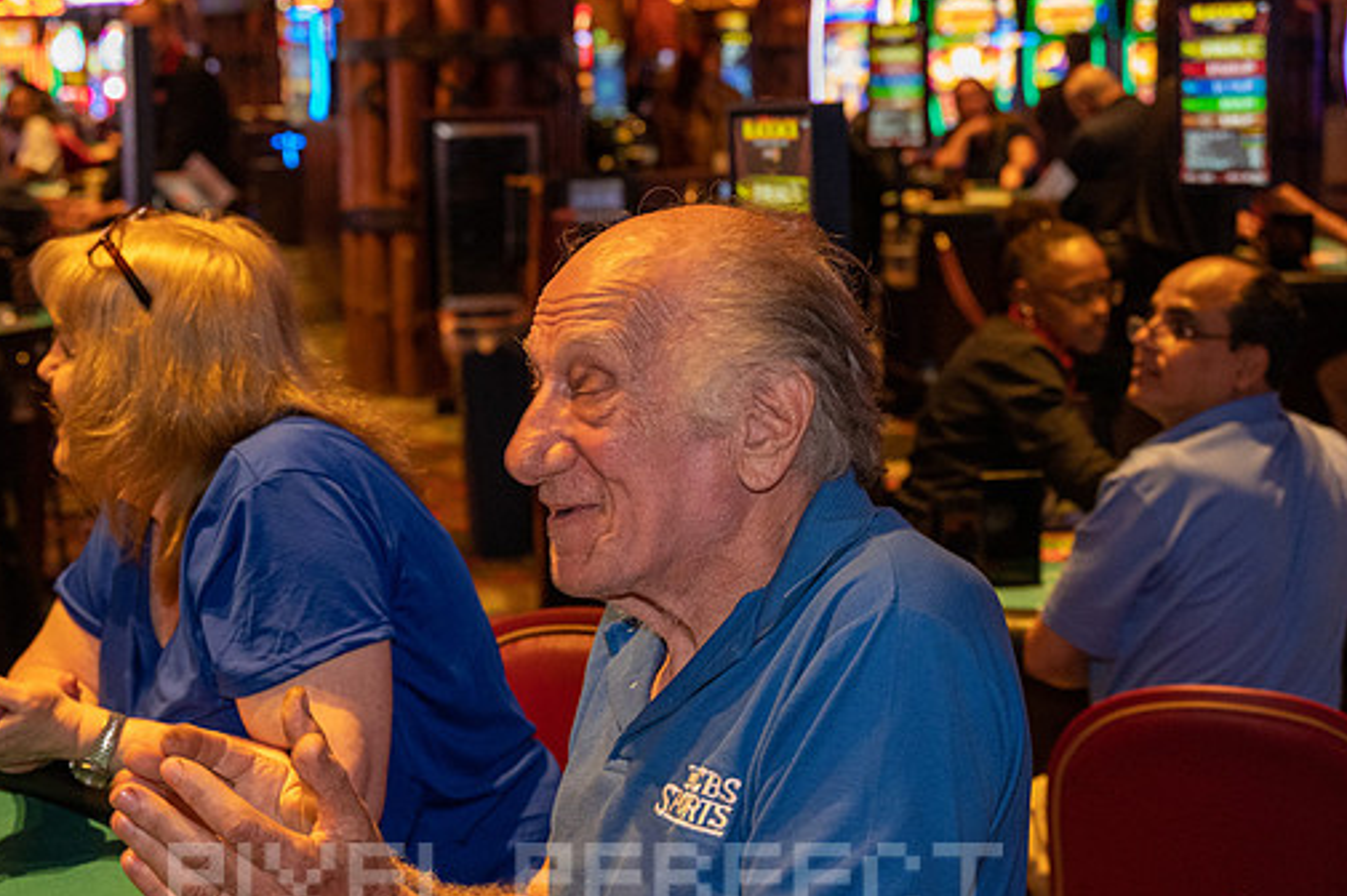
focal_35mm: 70
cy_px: 501
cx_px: 587
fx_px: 2617
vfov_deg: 19.4
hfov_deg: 28.8
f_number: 6
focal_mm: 61
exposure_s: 1/60
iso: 6400
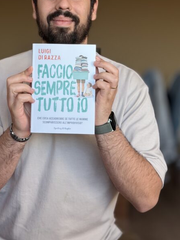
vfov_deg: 23.1
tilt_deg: +2.8
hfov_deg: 17.7
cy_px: 34
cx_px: 64
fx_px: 575
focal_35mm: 83
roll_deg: -0.2
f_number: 1.78
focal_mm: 6.76
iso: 80
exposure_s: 1/121
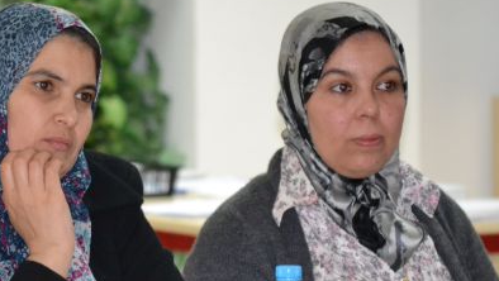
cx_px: 176
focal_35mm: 459
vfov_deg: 2.7
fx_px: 6076
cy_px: 190
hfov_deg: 4.7
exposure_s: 1/60
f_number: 5.6
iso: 3200
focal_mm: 180
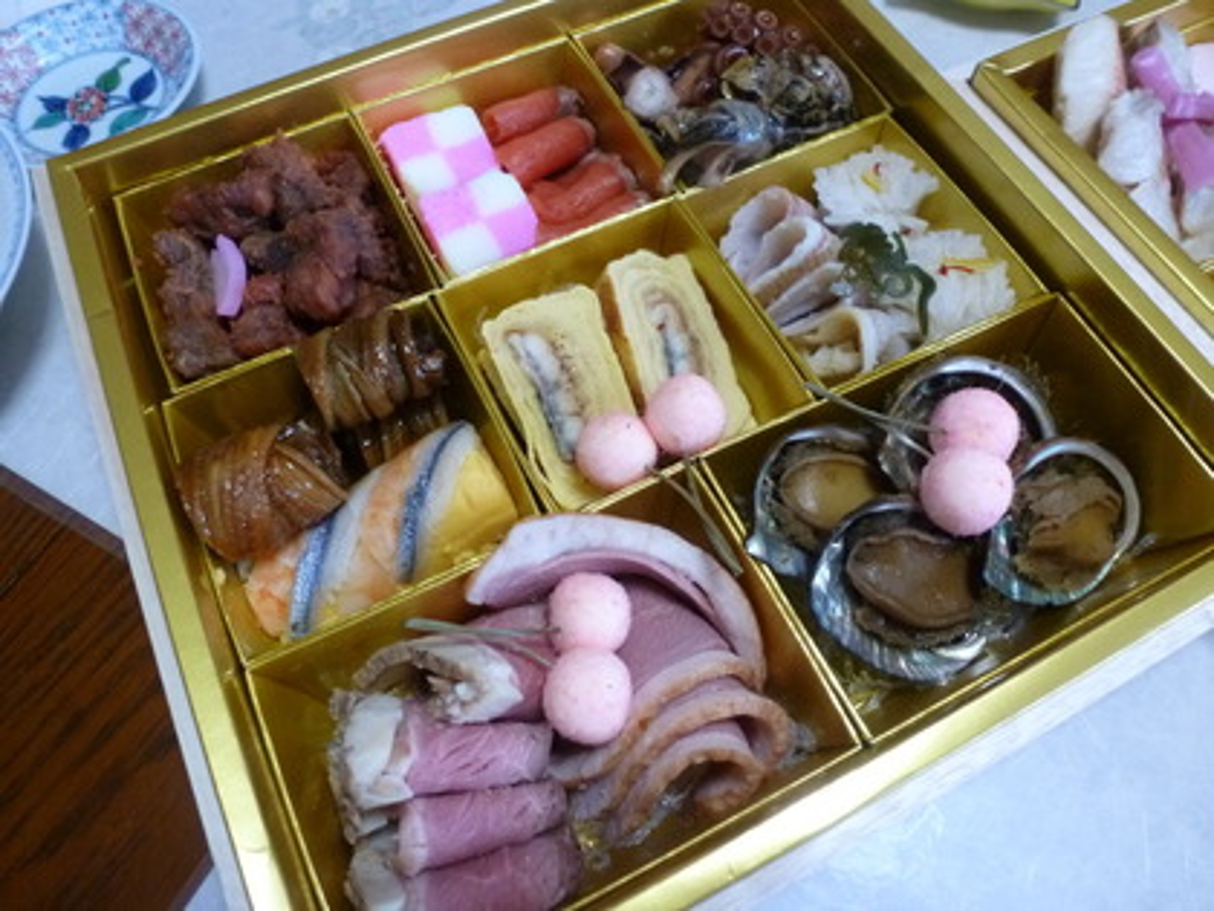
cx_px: 607
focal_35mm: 24
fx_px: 842
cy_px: 456
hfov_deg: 71.6
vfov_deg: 56.8
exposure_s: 1/40
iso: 400
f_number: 3.3
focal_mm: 4.3
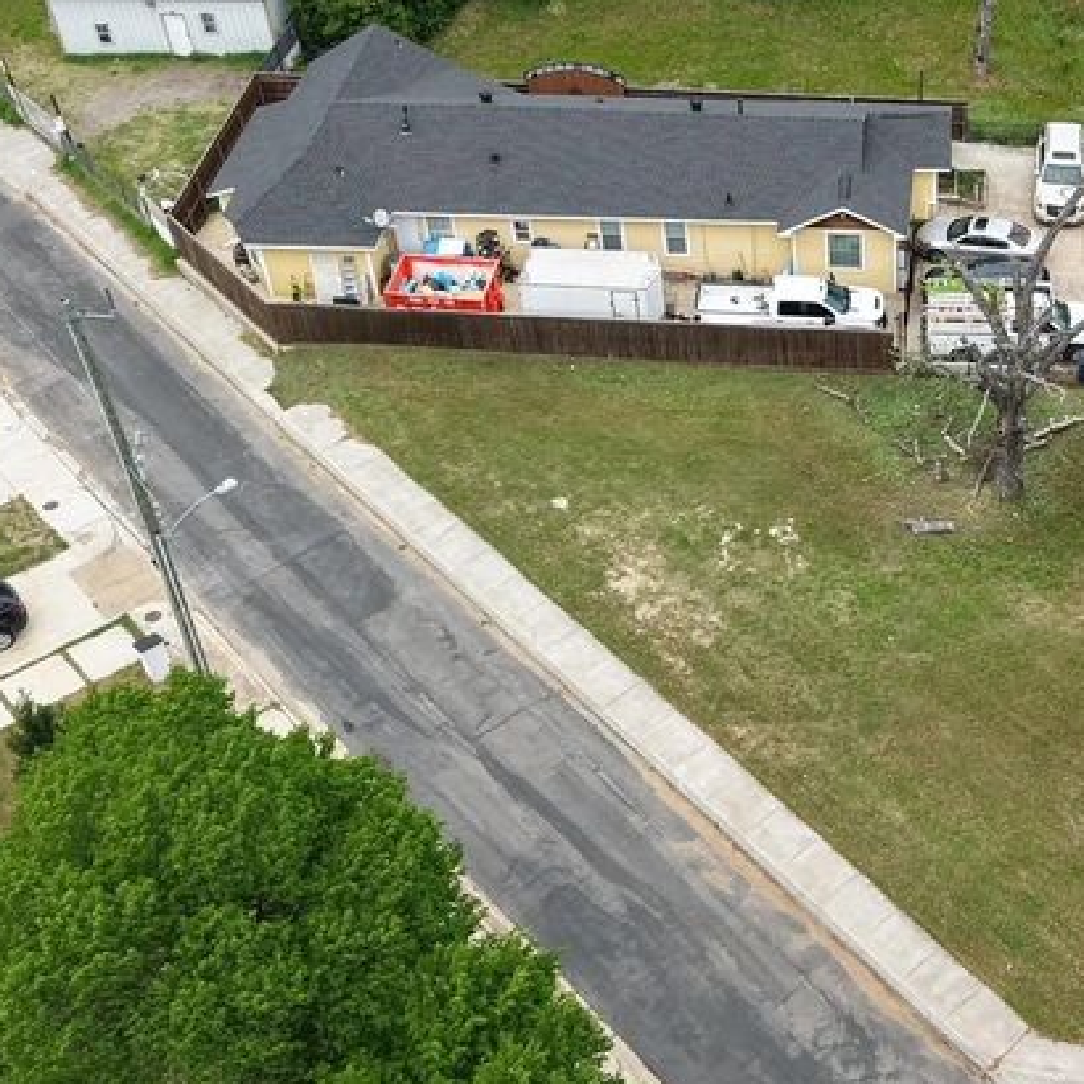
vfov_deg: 32.1
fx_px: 1878
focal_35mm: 53
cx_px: 941
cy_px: 460
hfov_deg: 31.0
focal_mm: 8.67
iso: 100
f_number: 1.8
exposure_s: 1/1600
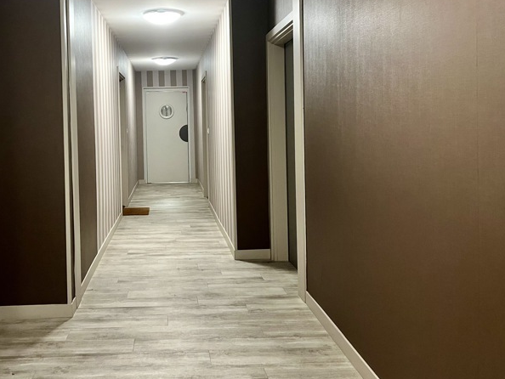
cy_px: 134
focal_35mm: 35
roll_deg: +1.3
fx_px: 511
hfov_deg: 51.7
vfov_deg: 40.3
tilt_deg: -0.2
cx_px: 173
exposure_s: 1/60
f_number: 1.6
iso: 320
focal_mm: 5.1
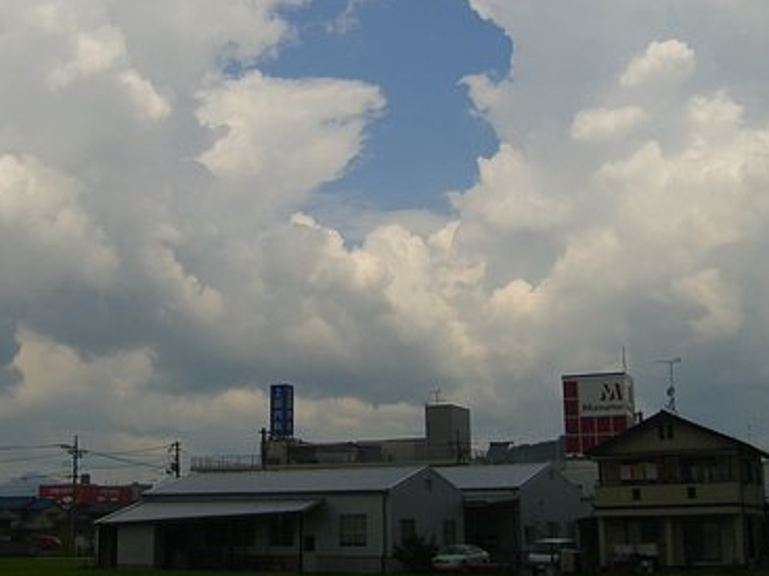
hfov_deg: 35.9
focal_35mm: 53
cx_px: 262
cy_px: 212
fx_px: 1177
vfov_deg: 27.4
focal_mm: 7.9
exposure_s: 1/400
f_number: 8
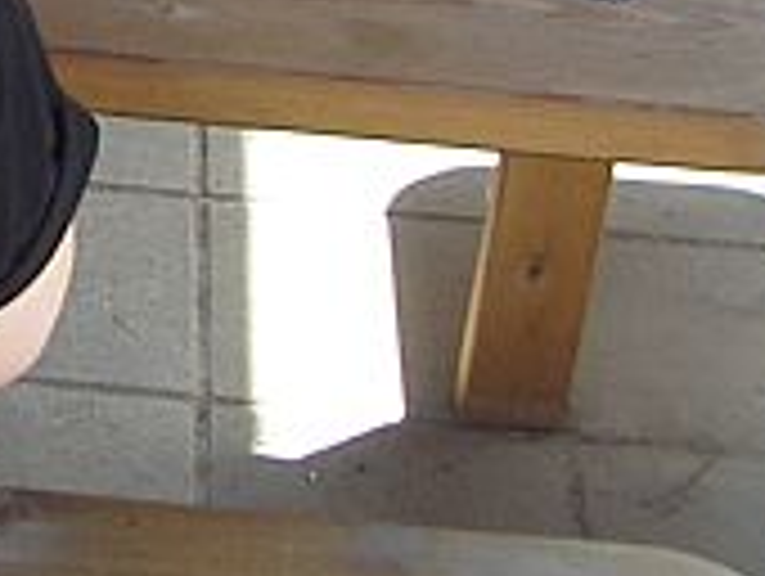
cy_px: -482
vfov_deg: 9.8
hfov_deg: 12.9
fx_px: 3165
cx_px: -464
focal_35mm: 143
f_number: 2.6
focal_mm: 5.8
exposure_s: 1/125
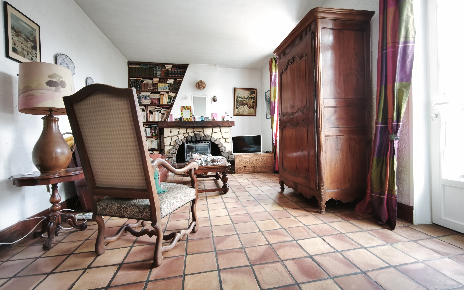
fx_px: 202
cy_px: 142
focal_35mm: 16
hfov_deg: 97.8
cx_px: 231
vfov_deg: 71.2
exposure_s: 1/8
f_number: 2.2
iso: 80
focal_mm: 1.91
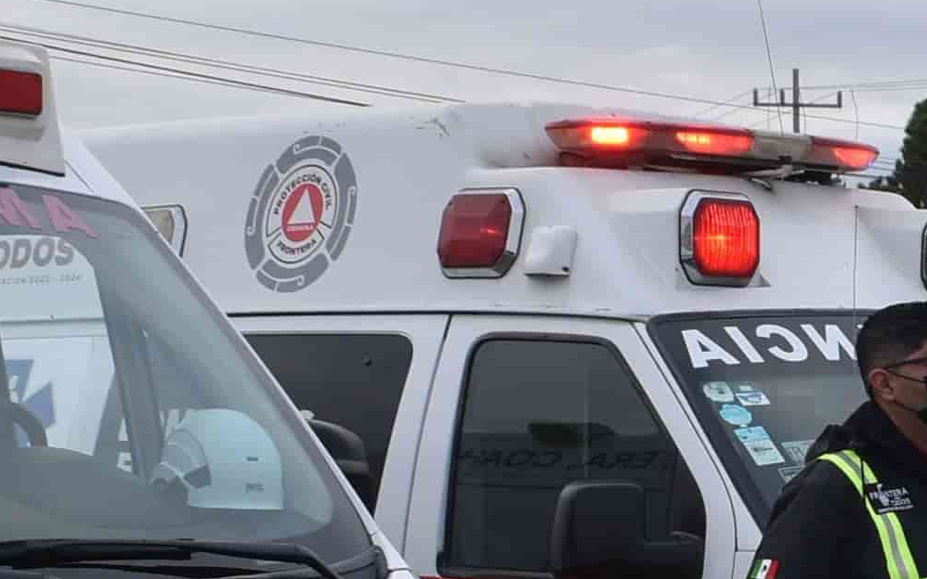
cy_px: 593
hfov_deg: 16.2
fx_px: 3133
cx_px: 1075
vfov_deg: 10.5
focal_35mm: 124
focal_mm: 18
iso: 200
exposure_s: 1/250
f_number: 7.1
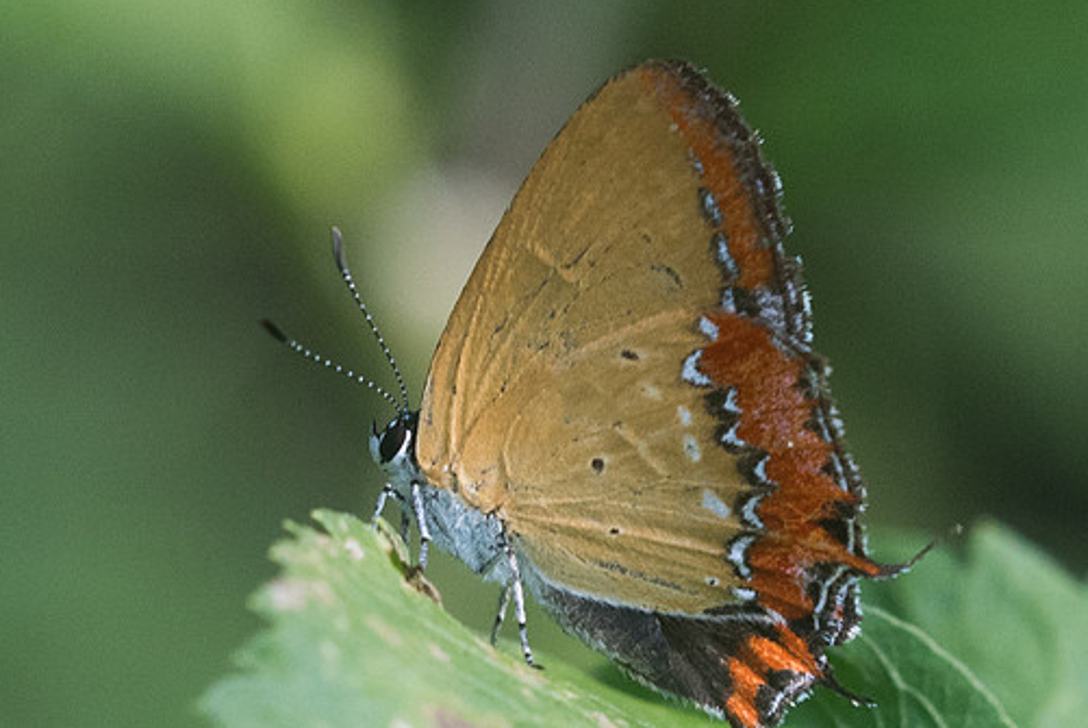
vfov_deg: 2.0
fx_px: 21234
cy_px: 558
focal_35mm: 702
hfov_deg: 2.9
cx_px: 618
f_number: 7.1
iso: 1000
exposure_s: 1/400
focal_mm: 150
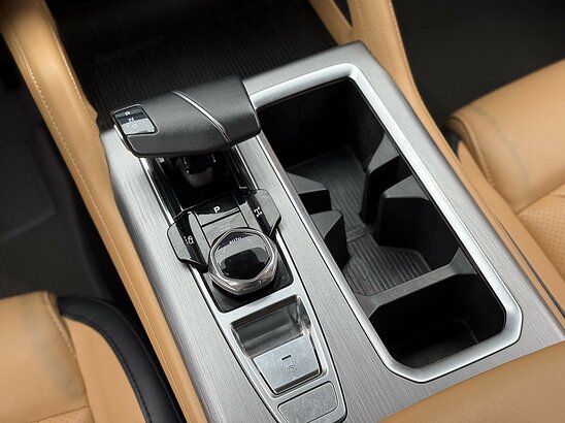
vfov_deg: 30.2
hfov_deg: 39.7
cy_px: 212
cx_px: 282
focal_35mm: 48
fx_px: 783
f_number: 1.78
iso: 64
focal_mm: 6.76
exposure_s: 1/139
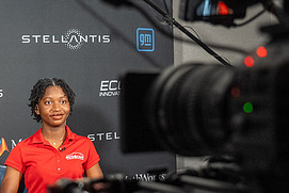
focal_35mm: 77
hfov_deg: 25.8
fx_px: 618
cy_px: 137
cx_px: 57
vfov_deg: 17.7
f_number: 4
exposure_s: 1/125
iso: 5000
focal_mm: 36
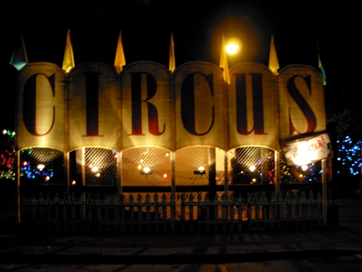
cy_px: 136
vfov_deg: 37.7
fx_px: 397
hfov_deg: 49.0
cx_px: 181
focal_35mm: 38
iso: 97
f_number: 2.9
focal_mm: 6.3
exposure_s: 1/2
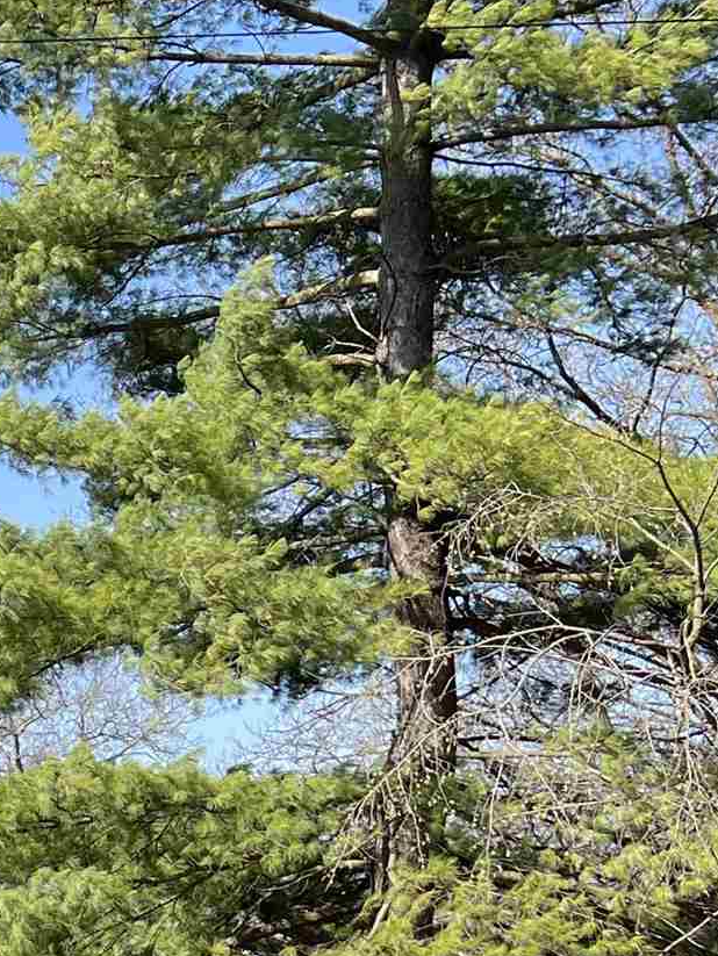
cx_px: -631
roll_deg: +1.5
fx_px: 2681
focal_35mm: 97
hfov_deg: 13.5
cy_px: 1313
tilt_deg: -2.2
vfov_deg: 18.5
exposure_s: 1/1488
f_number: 1.5
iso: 50
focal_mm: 5.7
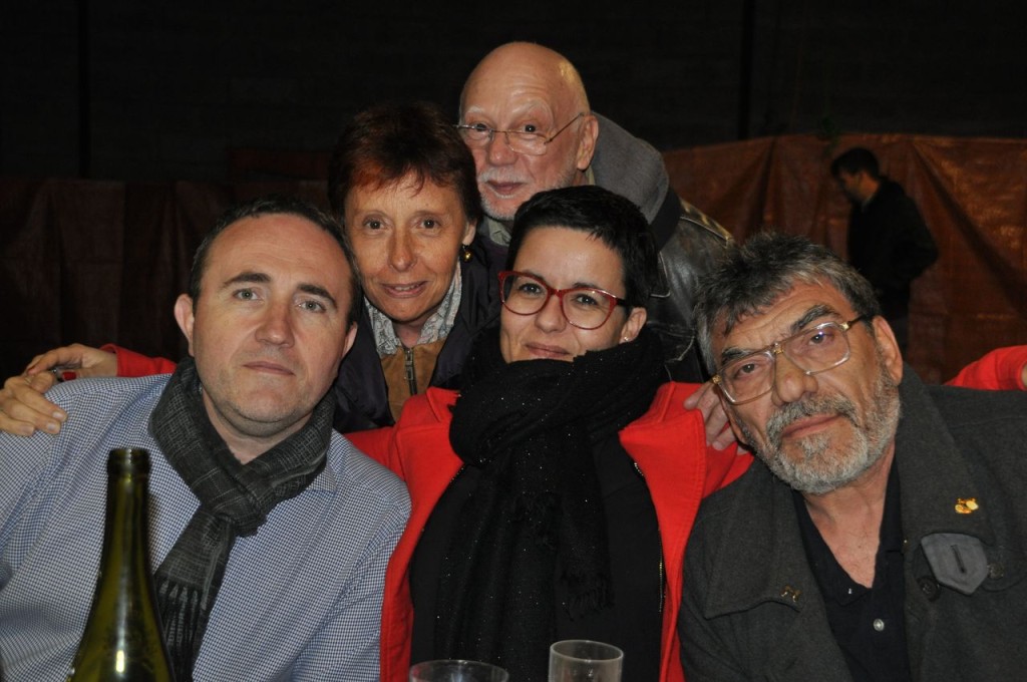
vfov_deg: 26.4
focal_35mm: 51
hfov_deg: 38.9
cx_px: 514
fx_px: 1453
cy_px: 341
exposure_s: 1/60
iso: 800
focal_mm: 34
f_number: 4.5
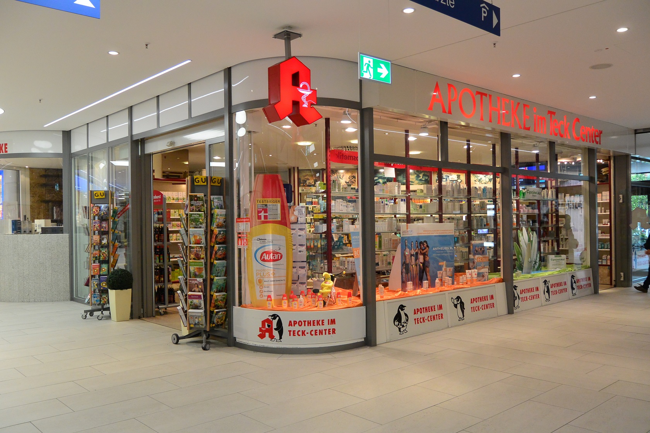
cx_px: 325
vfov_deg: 42.3
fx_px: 560
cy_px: 216
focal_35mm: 31
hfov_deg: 60.3
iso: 400
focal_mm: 11.5
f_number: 4.2
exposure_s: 1/80
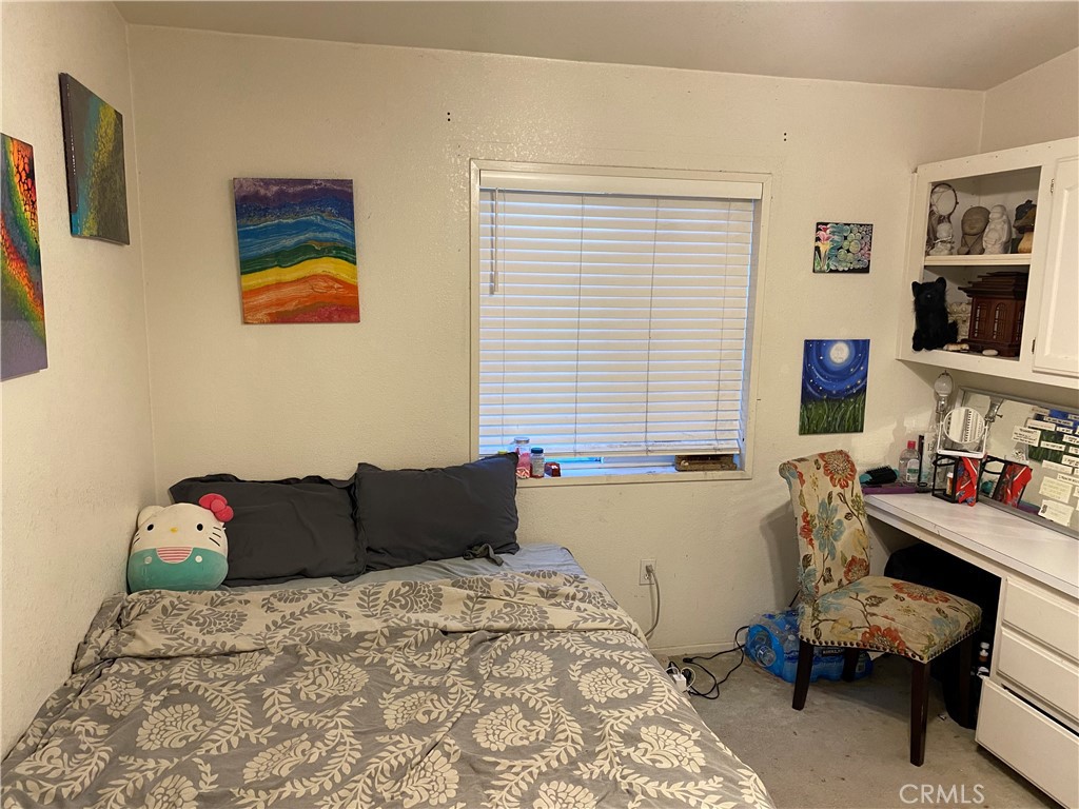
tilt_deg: -9.9
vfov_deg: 53.1
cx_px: 540
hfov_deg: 67.3
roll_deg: +0.0
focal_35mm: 26
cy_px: 404
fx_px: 810
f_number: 1.8
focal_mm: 4.25
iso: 160
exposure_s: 1/60
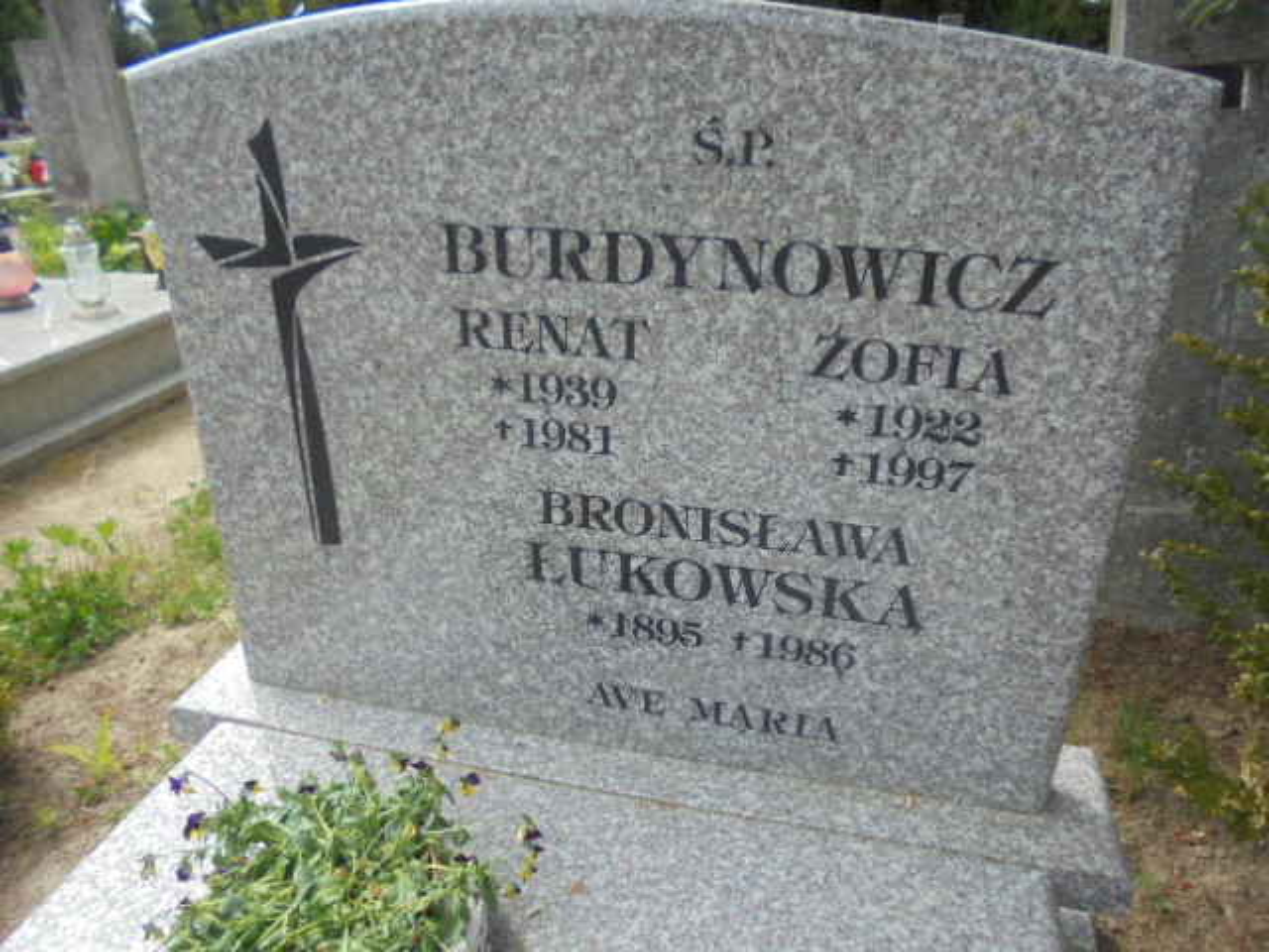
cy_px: 476
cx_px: 634
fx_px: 953
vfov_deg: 53.1
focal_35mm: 26
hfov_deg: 67.3
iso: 100
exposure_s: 1/500
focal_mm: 4.6
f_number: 3.5
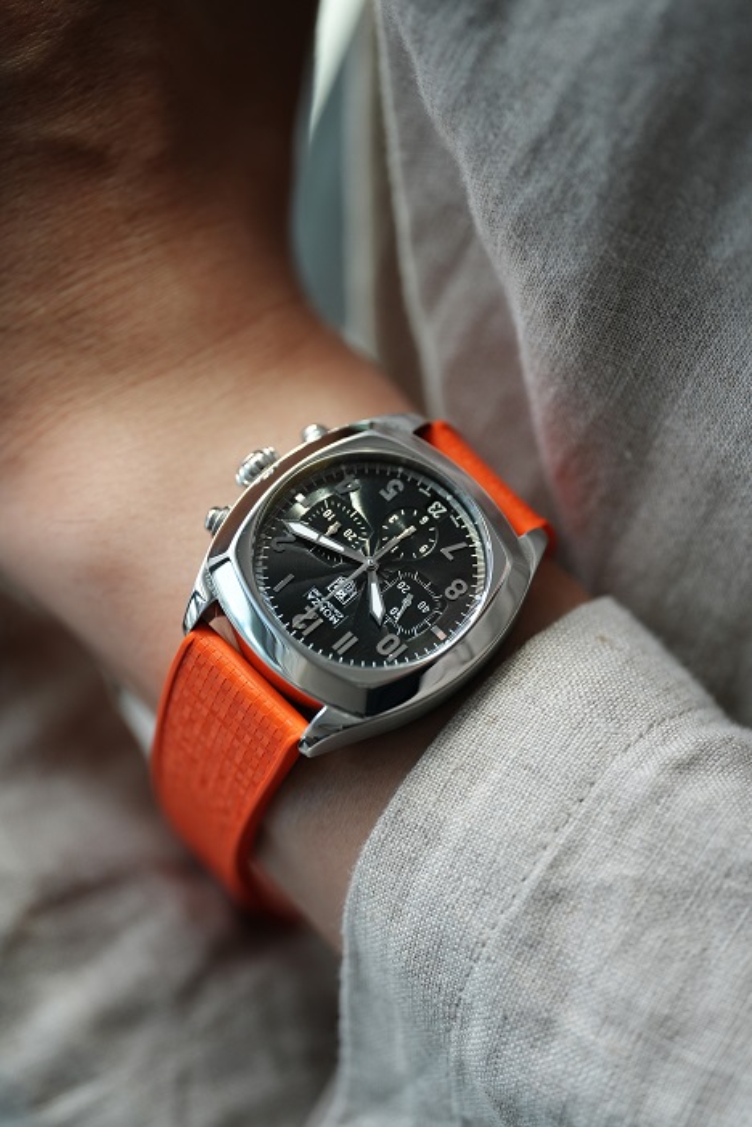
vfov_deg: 19.4
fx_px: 3286
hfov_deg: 13.1
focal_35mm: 105
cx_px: 376
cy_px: 564
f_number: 3.2
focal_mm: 105
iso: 640
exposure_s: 1/250
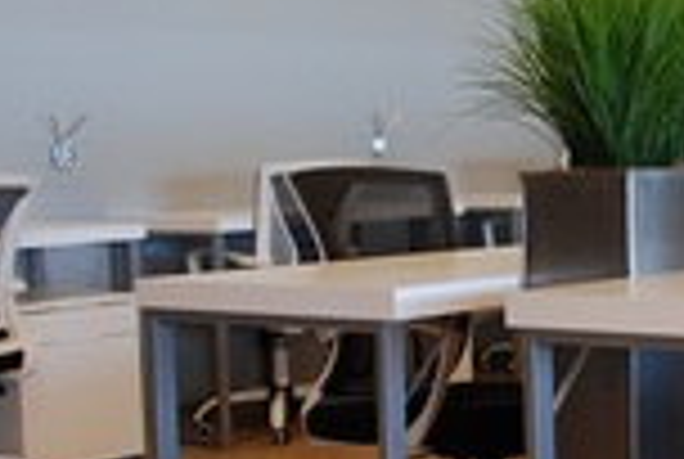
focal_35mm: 85
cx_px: 698
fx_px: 1618
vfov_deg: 16.1
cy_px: 266
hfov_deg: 22.8
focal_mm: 18
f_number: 3.5
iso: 400
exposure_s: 1/25
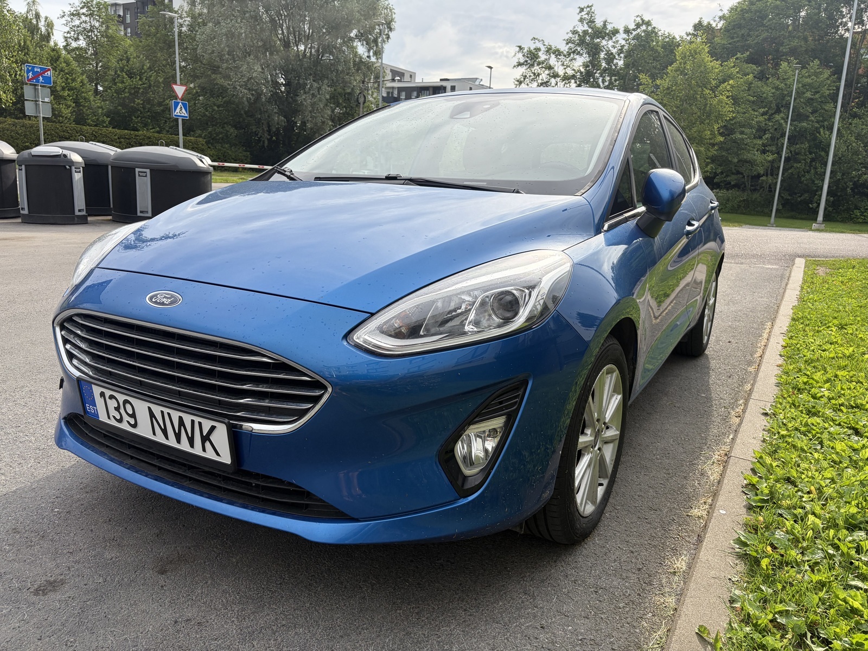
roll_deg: -3.4
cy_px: 326
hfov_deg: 67.3
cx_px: 434
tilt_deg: -13.3
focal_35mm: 26
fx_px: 652
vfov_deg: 53.1
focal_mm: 5.96
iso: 50
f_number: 1.6
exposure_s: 1/1311
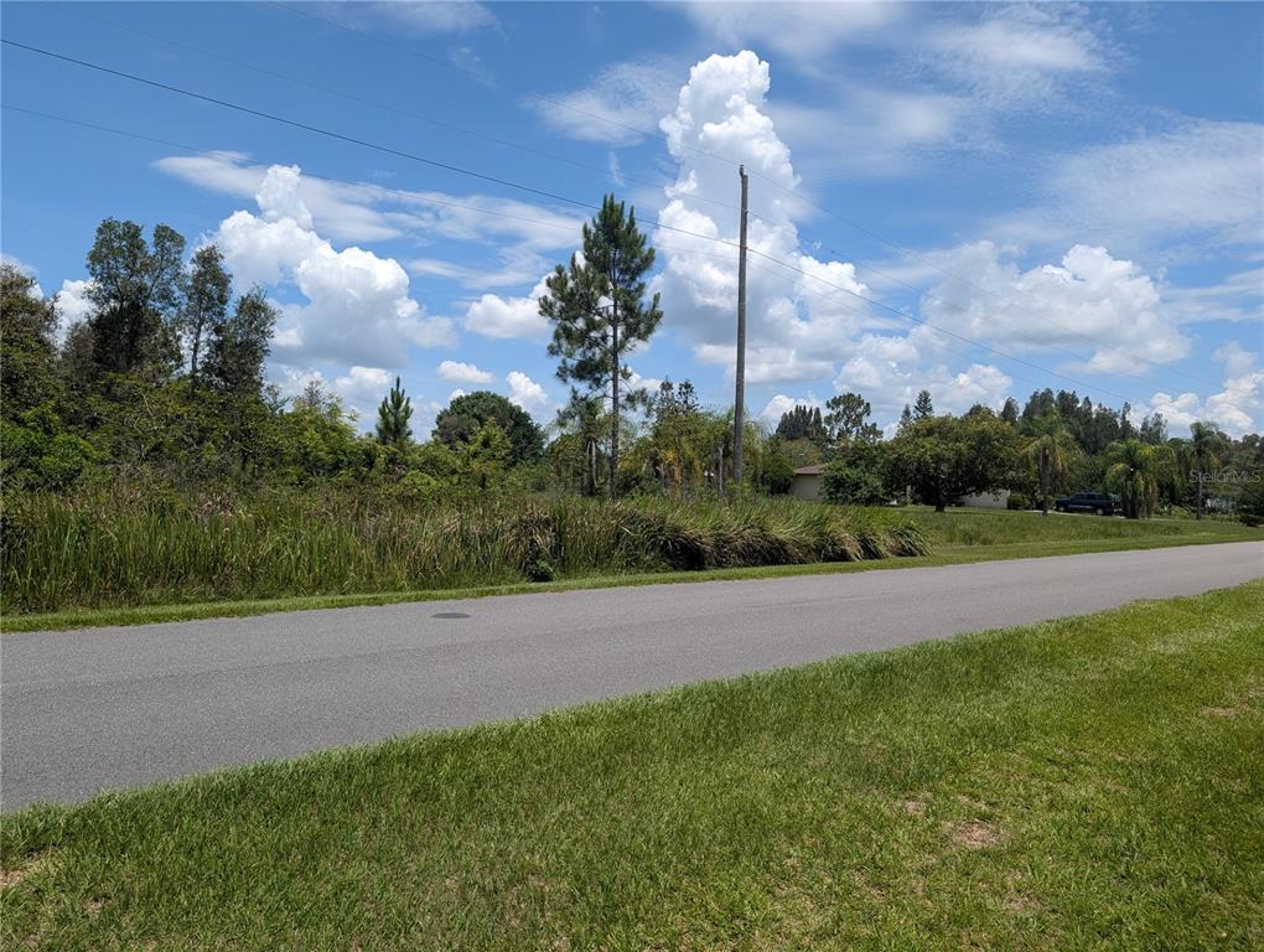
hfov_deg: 71.5
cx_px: 632
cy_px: 476
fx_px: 878
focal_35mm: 24
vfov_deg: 56.9
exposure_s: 1/1471
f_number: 1.68
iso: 21
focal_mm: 6.9
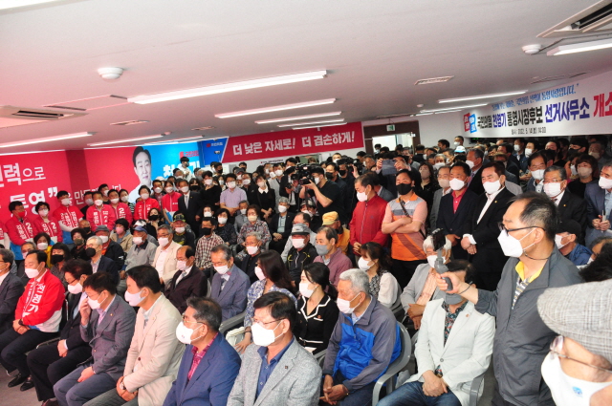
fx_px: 458
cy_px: 203
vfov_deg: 47.8
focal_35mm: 27
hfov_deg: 67.4
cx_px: 306
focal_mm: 18
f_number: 4
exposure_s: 1/200
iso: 2000
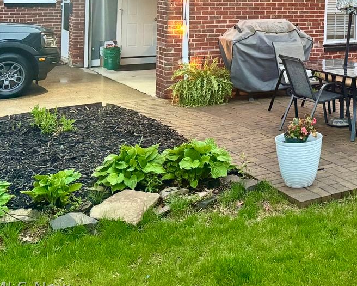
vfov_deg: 24.9
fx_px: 613
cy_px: -4
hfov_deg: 29.2
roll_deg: -2.0
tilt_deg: -0.5
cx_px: 396
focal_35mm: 58
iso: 400
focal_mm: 5.96
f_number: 1.6
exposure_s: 1/60
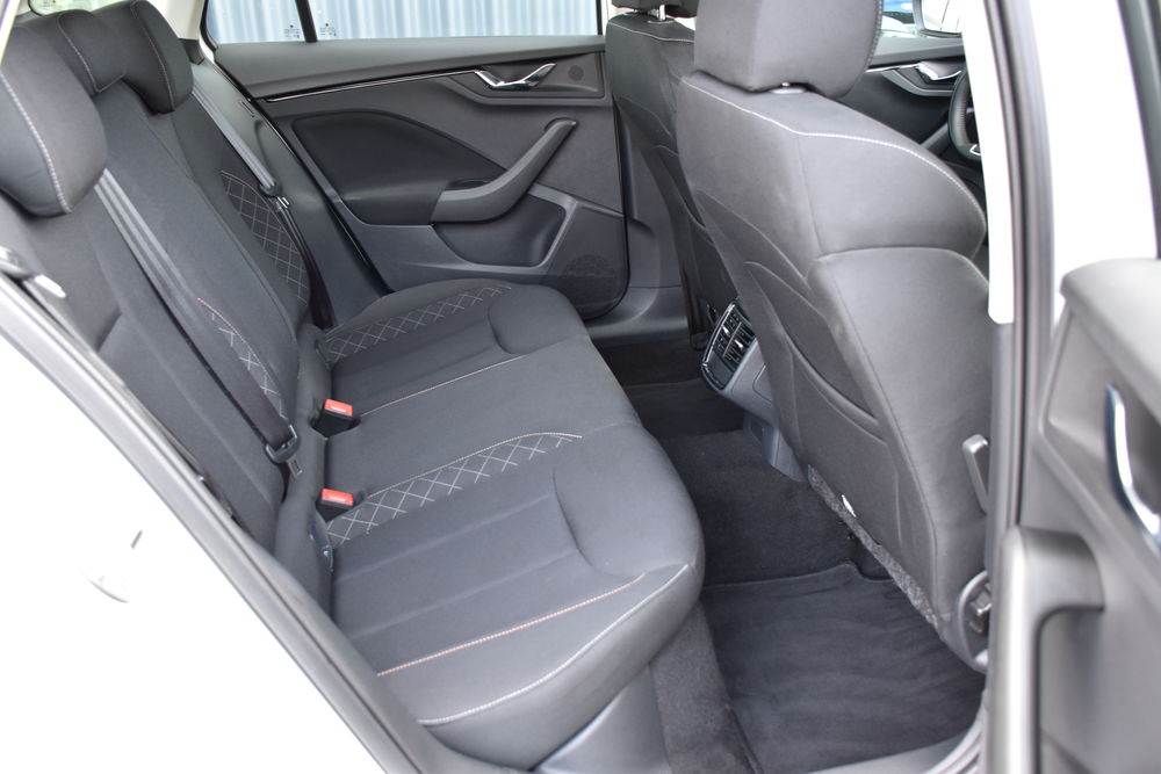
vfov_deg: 43.6
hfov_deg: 61.9
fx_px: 968
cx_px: 580
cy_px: 387
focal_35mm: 30
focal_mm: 20
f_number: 4
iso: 500
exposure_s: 1/60
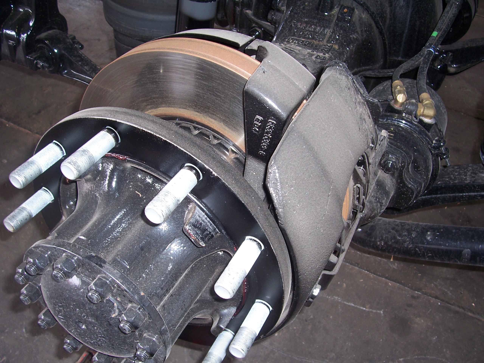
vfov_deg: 41.8
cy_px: 182
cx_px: 242
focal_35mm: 34
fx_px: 475
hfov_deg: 54.0
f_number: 2.7
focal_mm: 5.6
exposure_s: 1/60
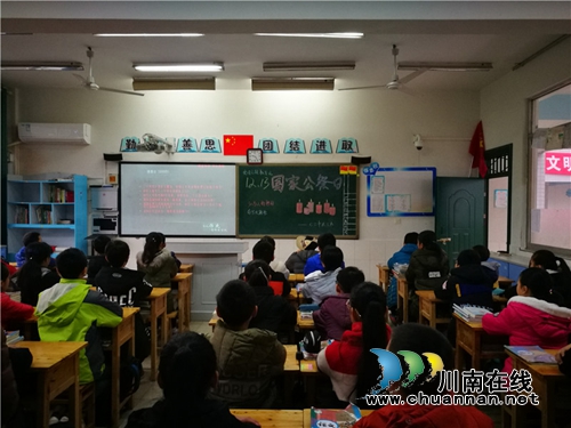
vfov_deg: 51.4
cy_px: 214
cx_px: 286
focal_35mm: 27
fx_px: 445
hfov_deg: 65.3
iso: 320
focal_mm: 4.5
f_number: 2.2
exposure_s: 1/33.3
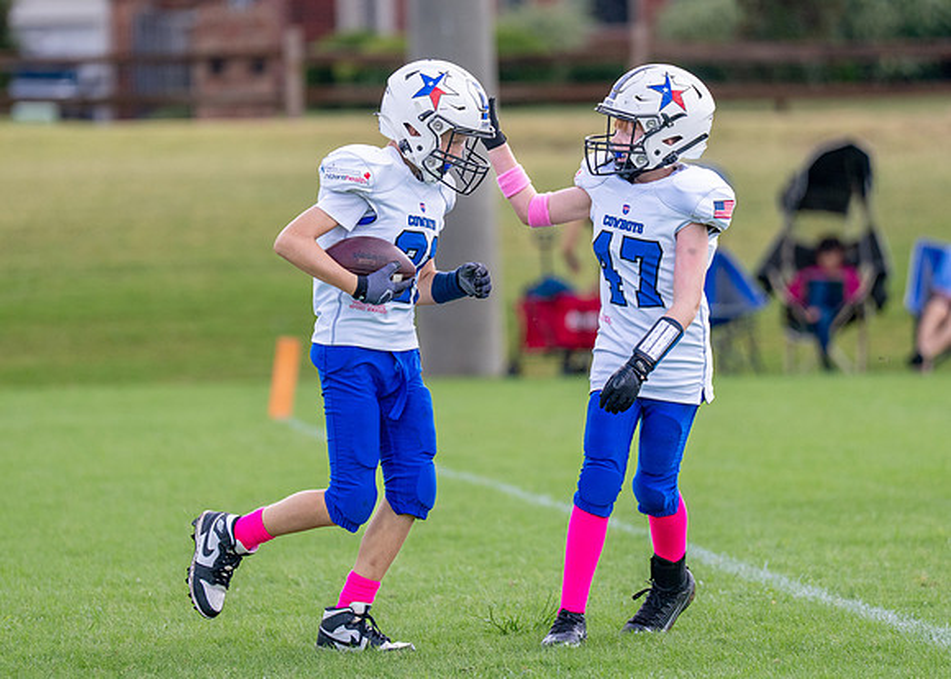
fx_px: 9799
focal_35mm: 363
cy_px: 285
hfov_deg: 5.6
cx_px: 445
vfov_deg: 4.0
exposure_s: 1/2500
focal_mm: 200
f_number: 2.8
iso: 400
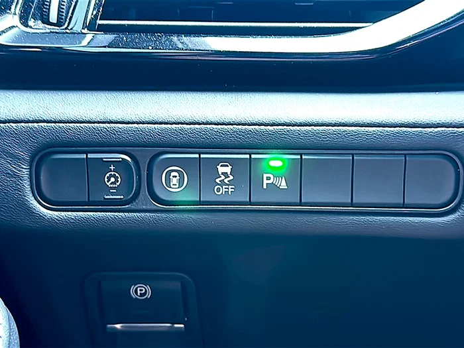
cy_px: 174
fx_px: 630
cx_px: 232
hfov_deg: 40.4
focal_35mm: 47
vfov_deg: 30.9
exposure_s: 1/40
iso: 250
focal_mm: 6.86
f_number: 1.78
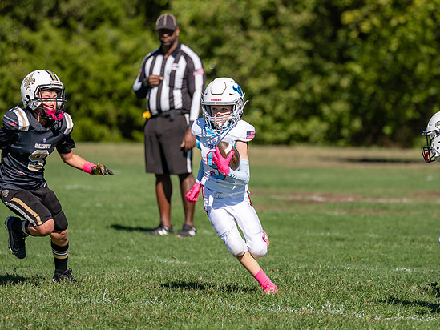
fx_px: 4361
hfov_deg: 5.8
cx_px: 289
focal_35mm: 343
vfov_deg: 4.3
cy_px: 157
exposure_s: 1/2500
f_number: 2.8
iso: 100
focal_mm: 200
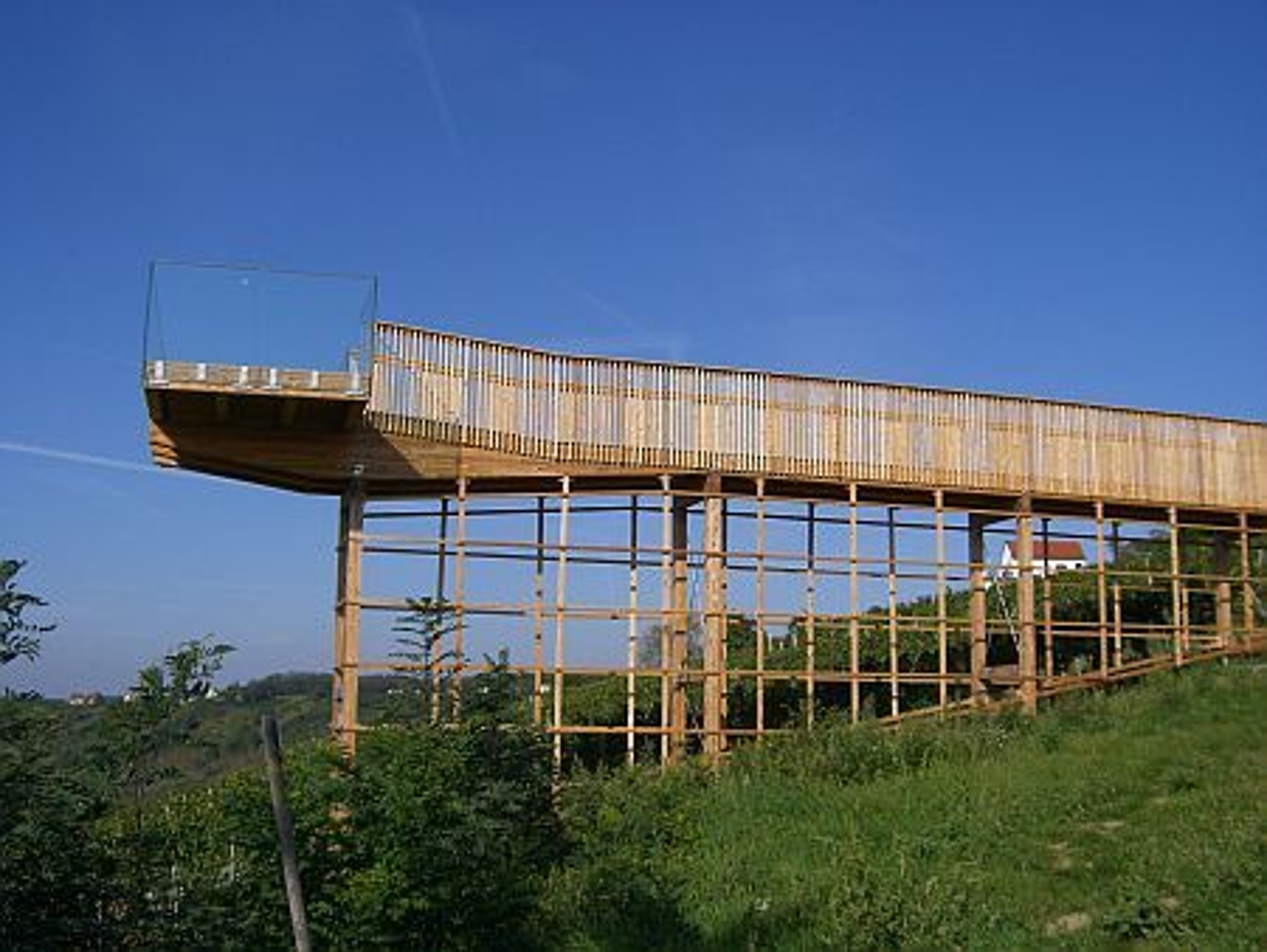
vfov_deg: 37.8
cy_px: 476
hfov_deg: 49.0
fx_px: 1392
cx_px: 634
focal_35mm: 38
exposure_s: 1/800
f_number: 4.3
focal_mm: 6.2
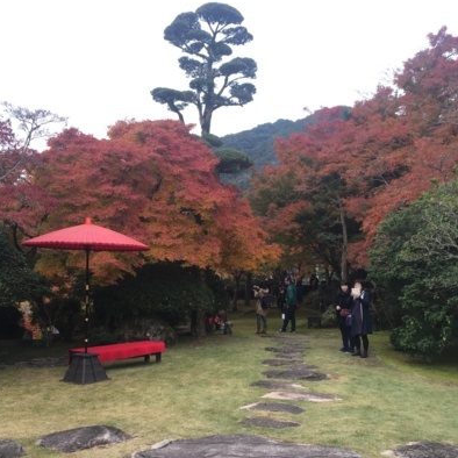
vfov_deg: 42.8
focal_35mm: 39
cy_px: 255
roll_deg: +0.4
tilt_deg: +1.2
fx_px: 584
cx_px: 231
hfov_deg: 42.8
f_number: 2.2
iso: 32
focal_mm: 4.15
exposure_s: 1/120
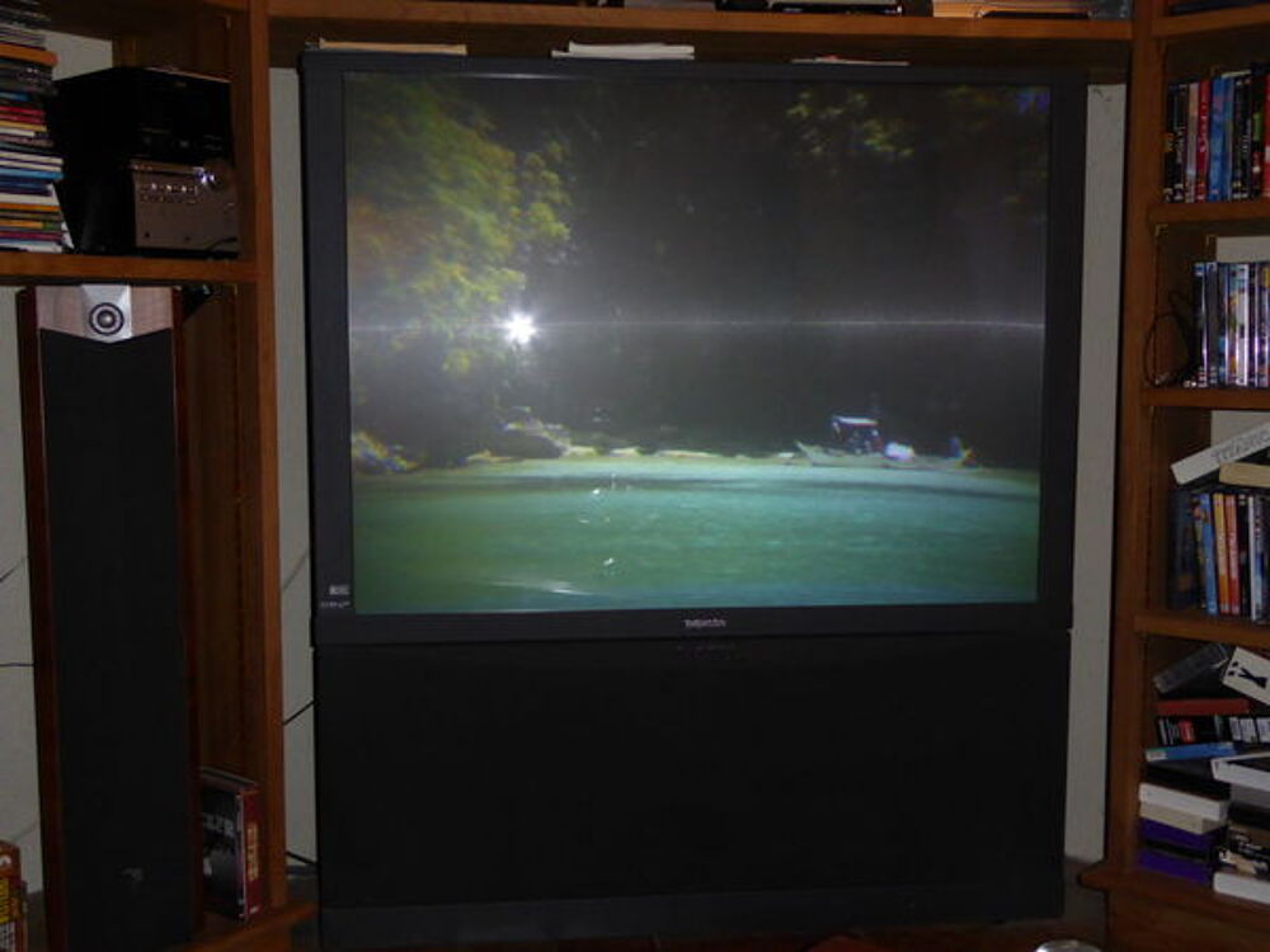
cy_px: 476
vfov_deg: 36.8
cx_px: 635
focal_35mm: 39
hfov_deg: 47.9
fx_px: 1431
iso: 500
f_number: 3.7
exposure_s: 1/60
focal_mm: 6.7
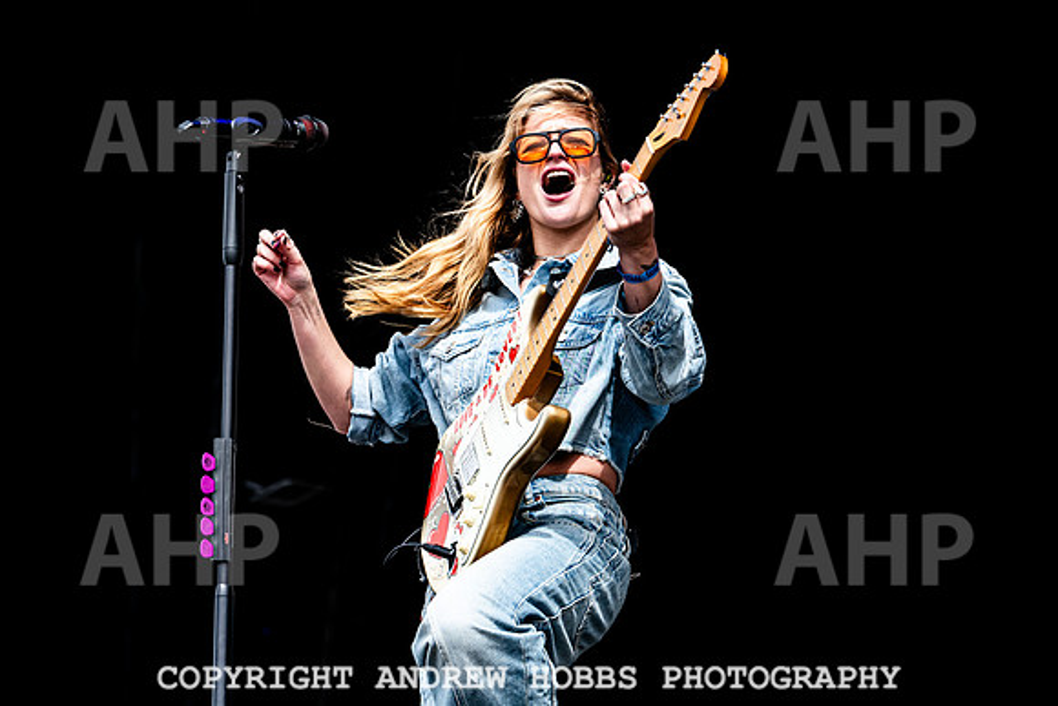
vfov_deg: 8.7
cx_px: 556
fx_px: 4652
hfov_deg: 13.0
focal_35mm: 158
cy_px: 240
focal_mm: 120
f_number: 5
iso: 400
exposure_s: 1/2500
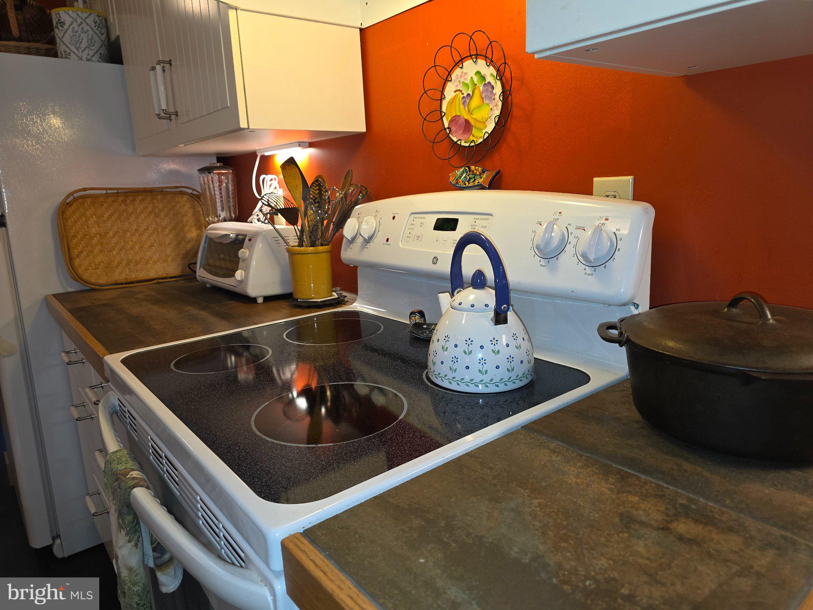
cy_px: 305
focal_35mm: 23
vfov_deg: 58.9
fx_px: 540
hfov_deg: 73.9
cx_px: 406
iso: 64
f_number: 1.7
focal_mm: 6.3
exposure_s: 1/60
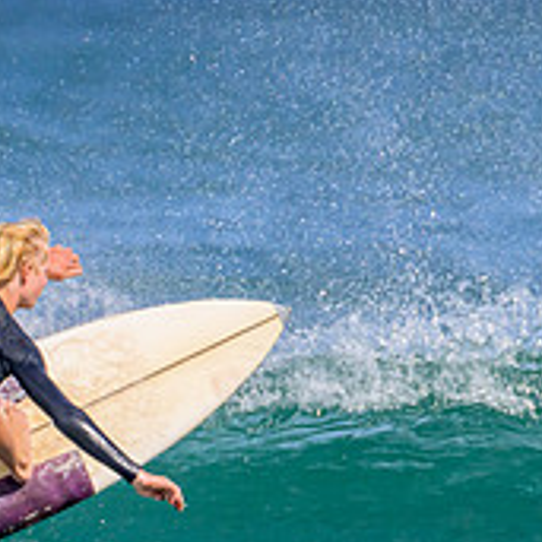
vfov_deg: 0.9
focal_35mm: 2039
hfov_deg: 0.9
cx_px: 86
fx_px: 36120
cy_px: 513
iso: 1000
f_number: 11
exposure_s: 1/2000
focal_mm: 600
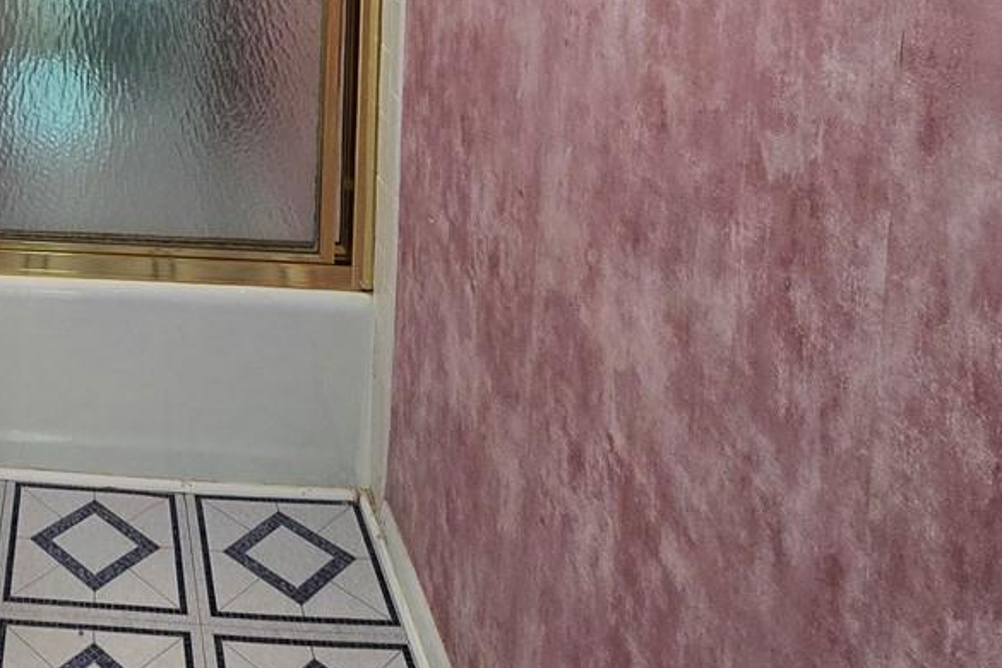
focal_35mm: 37
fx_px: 1030
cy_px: -159
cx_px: 3
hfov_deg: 44.3
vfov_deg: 30.0
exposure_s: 1/60
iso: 100
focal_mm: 2.2
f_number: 2.2
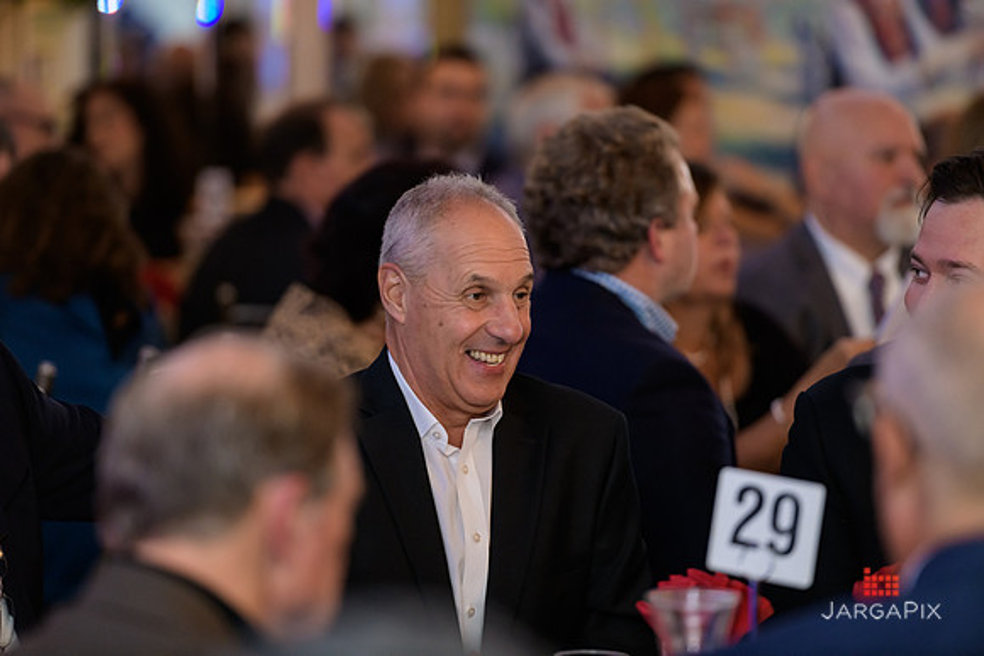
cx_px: 492
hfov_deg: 10.3
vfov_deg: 6.9
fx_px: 5468
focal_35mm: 200
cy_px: 328
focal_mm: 200
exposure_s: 1/125
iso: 1000
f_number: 3.2
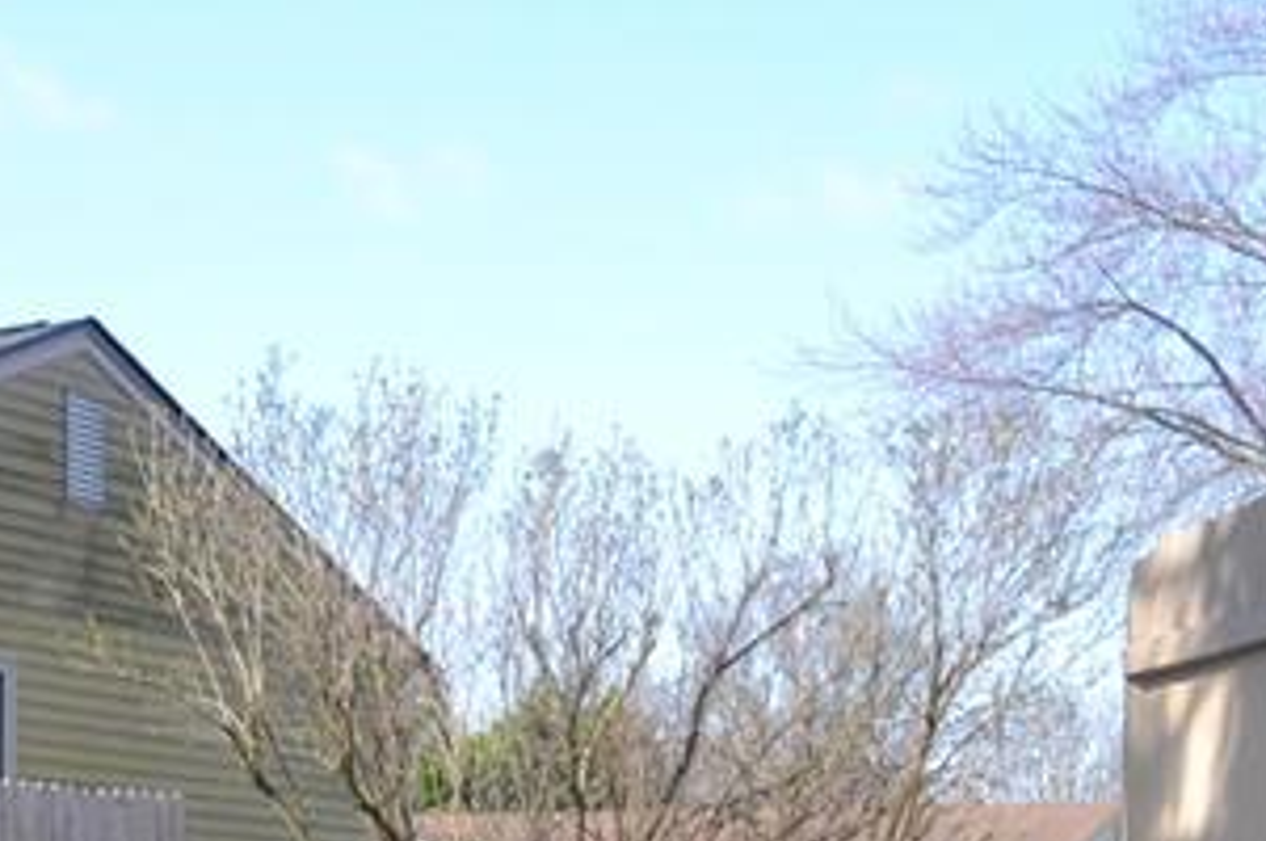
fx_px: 3232
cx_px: -118
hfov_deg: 21.1
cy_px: 1362
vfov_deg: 13.7
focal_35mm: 92
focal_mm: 18
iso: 100
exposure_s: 1/200
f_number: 5.6
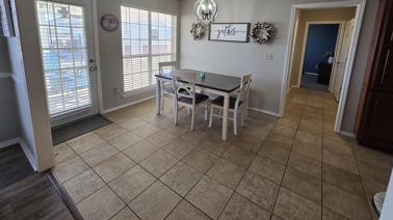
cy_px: 70
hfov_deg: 103.0
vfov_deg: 68.0
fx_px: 156
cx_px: 200
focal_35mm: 15
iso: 64
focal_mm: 2.2
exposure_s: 1/60
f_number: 2.2
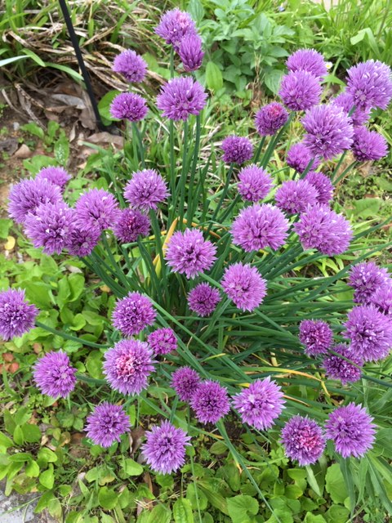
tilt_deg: -68.4
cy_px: 262
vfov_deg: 61.7
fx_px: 438
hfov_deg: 48.2
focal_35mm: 29
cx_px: 196
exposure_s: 1/120
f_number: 2.2
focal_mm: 4.15
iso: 32
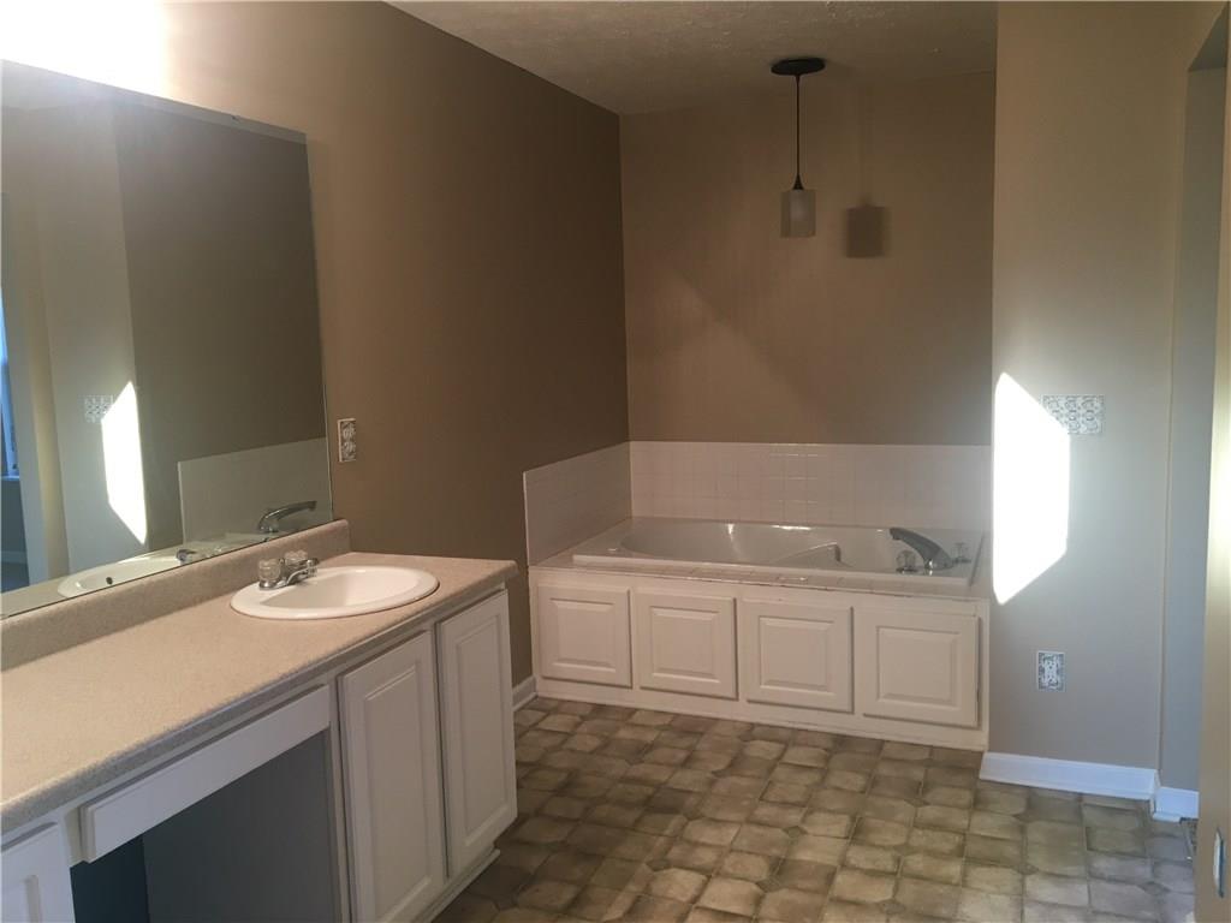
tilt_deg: -7.0
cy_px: 462
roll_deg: +1.4
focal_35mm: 29
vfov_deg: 48.2
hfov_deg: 61.7
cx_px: 616
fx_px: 1031
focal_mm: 4.15
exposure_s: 1/30
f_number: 2.2
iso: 80
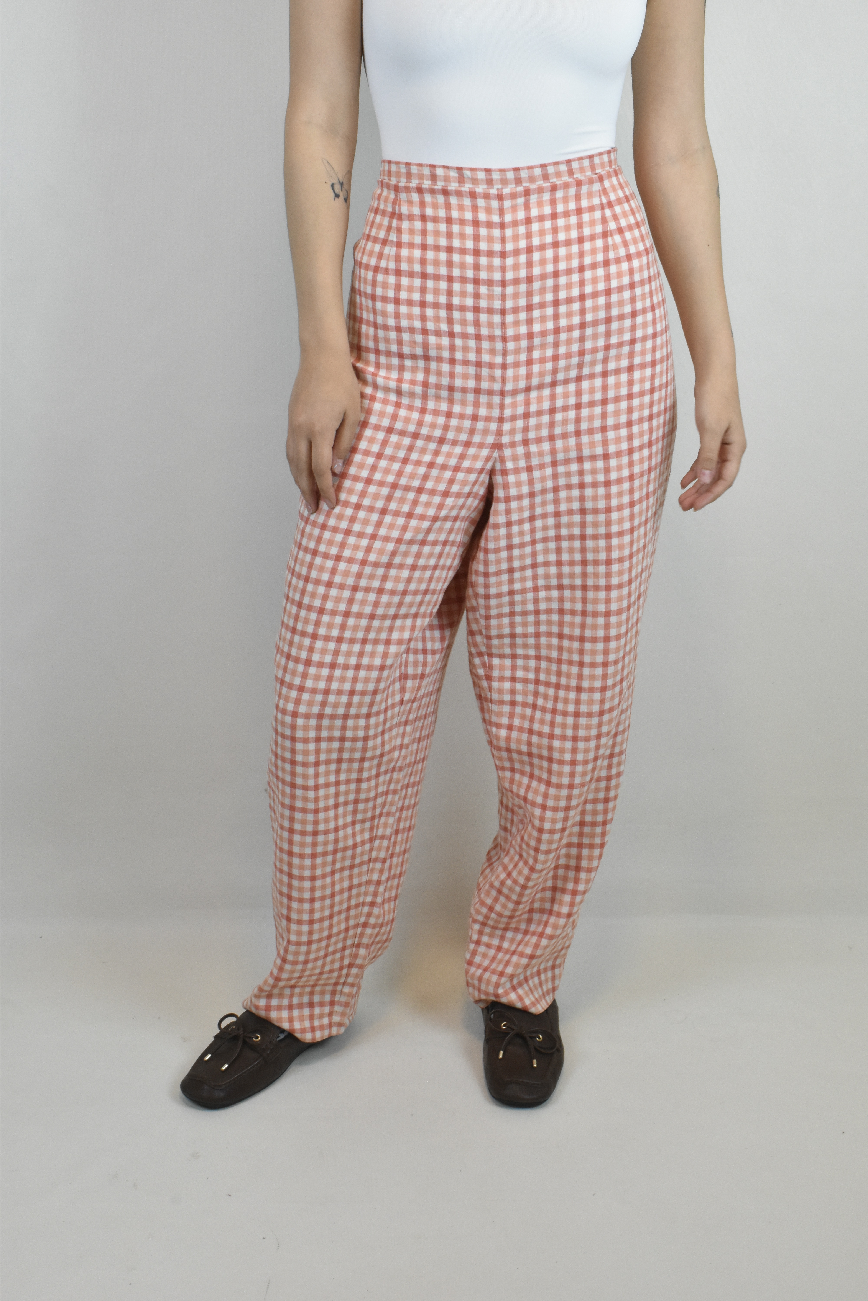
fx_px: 1627
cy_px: 650
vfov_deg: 43.6
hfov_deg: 29.9
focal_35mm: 45
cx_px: 434
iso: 1600
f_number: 18
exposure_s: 1/50
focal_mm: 30
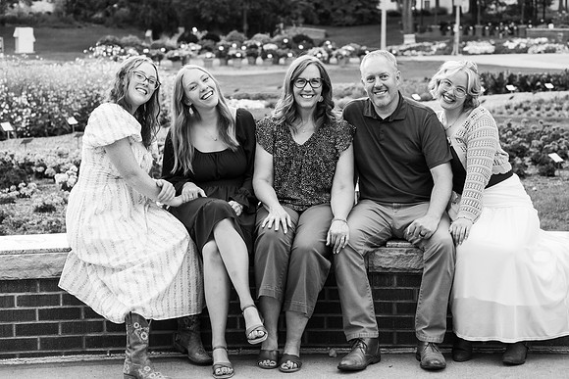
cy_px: 190
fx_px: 1344
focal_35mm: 85
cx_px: 284
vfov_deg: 16.1
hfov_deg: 23.9
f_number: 5.6
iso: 4000
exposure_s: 1/200
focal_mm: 85
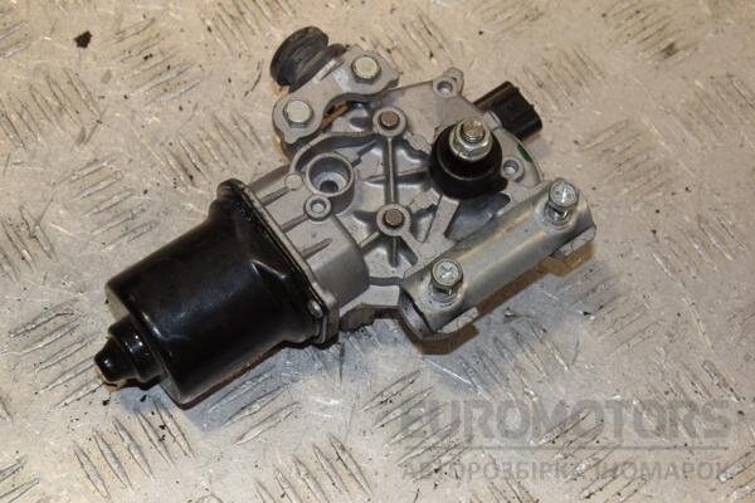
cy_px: 252
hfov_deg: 26.0
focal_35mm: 78
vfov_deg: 17.5
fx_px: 1636
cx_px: 378
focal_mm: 52
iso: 800
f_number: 8
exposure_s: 1/200
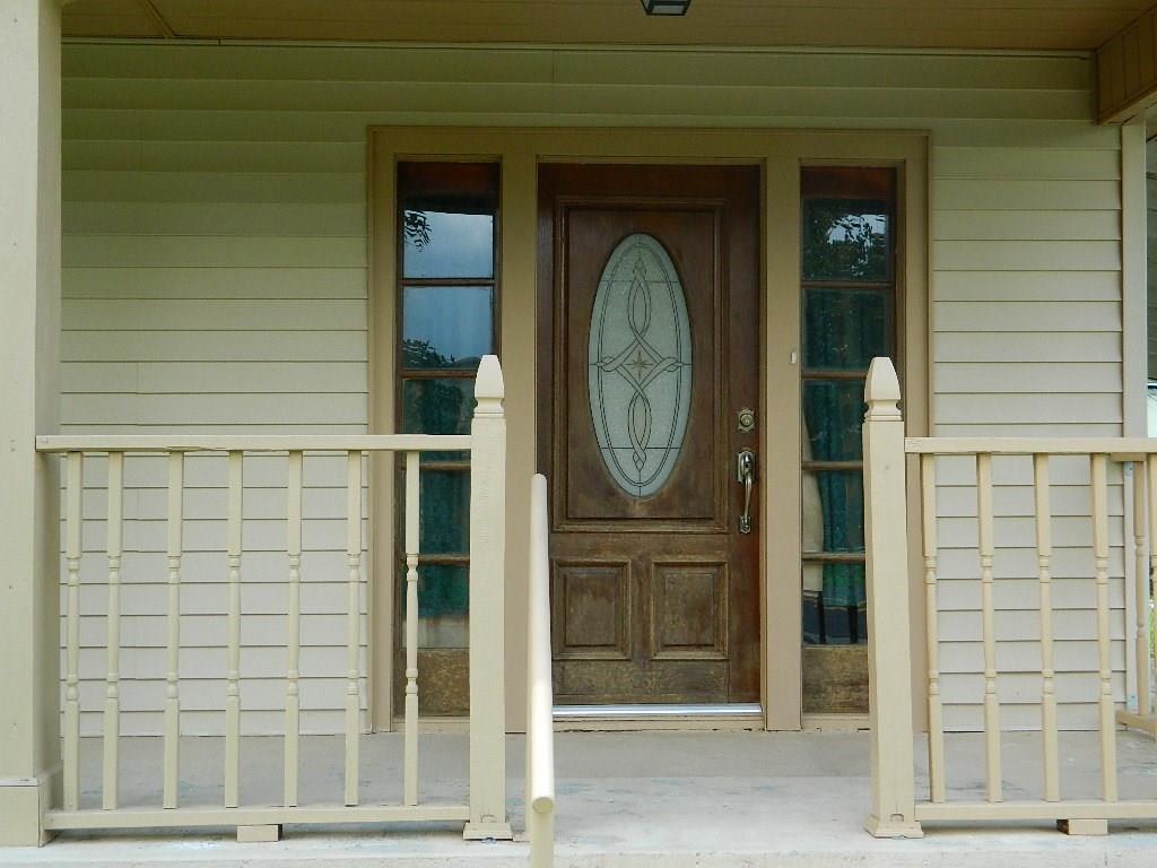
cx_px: 578
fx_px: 1571
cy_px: 434
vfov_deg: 30.9
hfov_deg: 40.4
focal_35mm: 47
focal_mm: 8.4
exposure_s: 1/400
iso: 200
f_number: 3.6
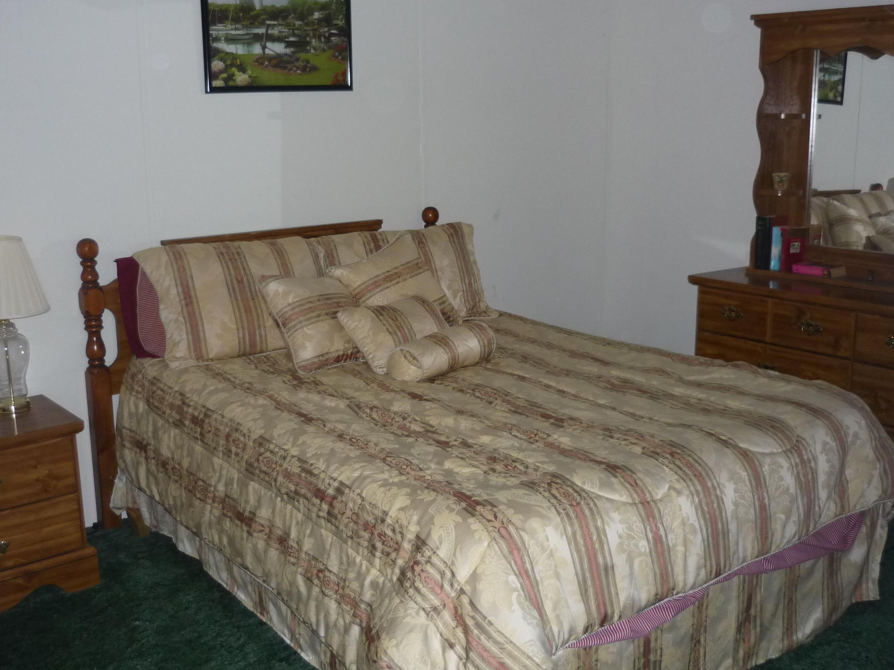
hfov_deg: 49.0
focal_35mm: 38
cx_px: 455
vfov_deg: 37.7
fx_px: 981
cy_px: 293
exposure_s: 1/30
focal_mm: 5.5
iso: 200
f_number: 2.8
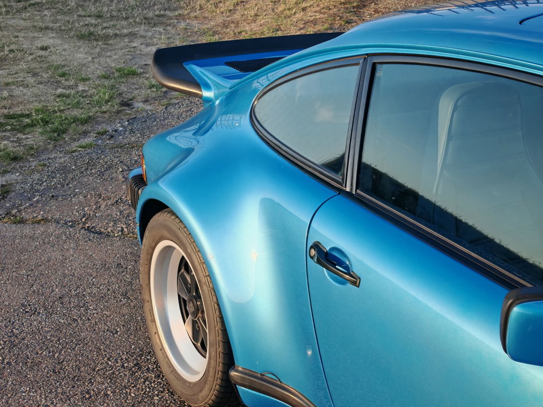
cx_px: 272
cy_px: 204
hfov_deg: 36.8
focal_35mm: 52
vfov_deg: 28.0
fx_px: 816
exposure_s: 1/590
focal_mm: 5.4
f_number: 1.6
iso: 50
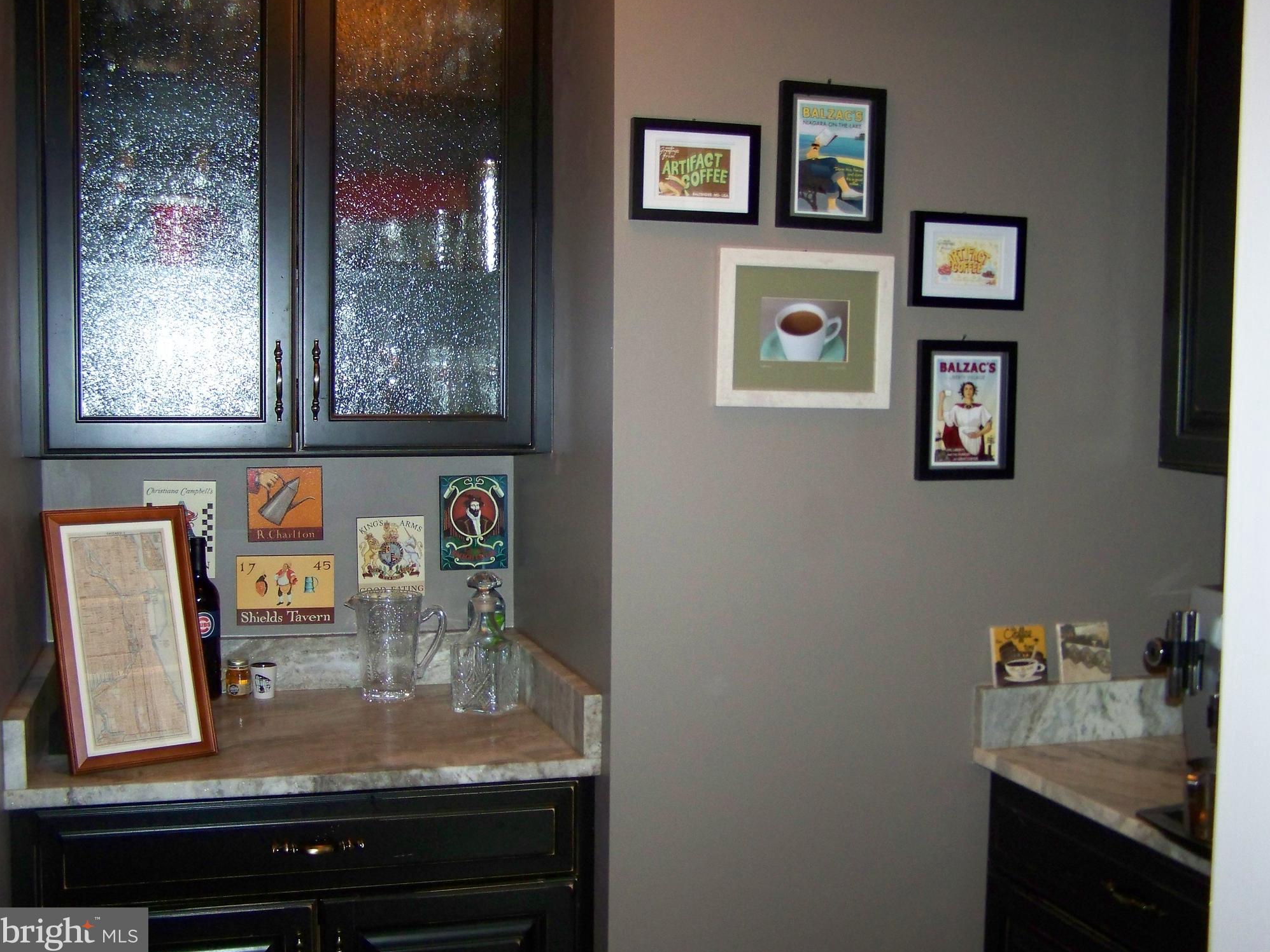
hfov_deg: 47.9
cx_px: 641
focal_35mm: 39
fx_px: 1431
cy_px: 471
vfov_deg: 36.8
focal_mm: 6.3
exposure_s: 1/30
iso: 200
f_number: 2.8
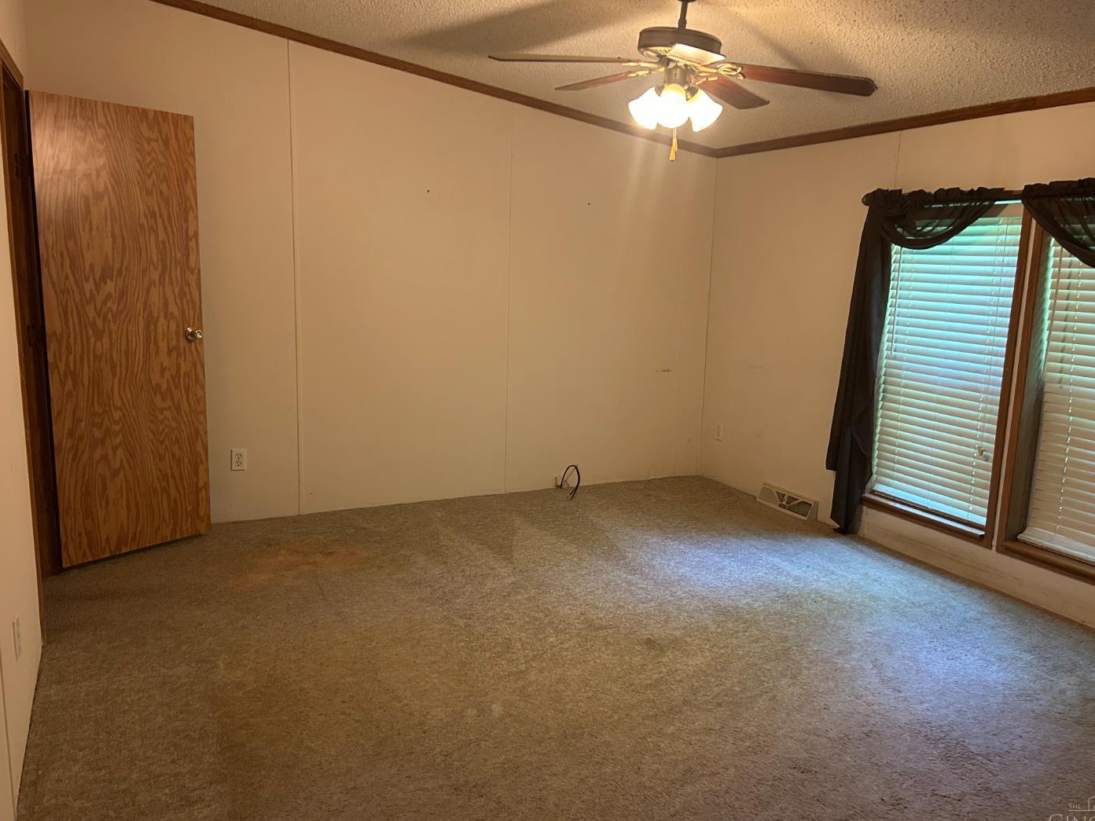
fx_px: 886
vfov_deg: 49.8
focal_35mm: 28
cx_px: 579
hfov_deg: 63.4
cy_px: 407
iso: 320
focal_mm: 5.7
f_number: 1.5
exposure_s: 1/60
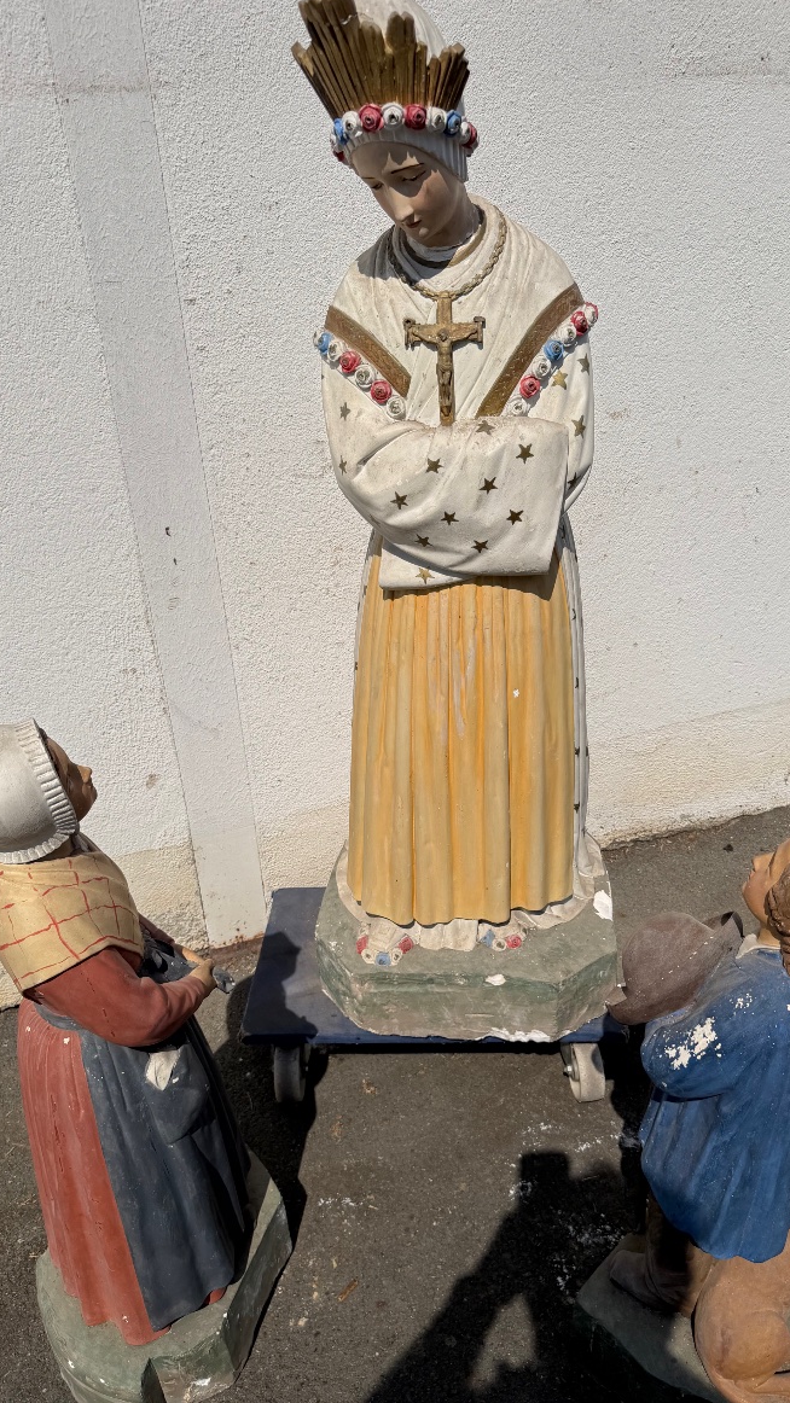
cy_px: 717
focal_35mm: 27
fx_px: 1005
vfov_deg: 69.8
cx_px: 436
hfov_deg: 42.9
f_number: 1.78
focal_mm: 6.76
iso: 80
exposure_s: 1/14286
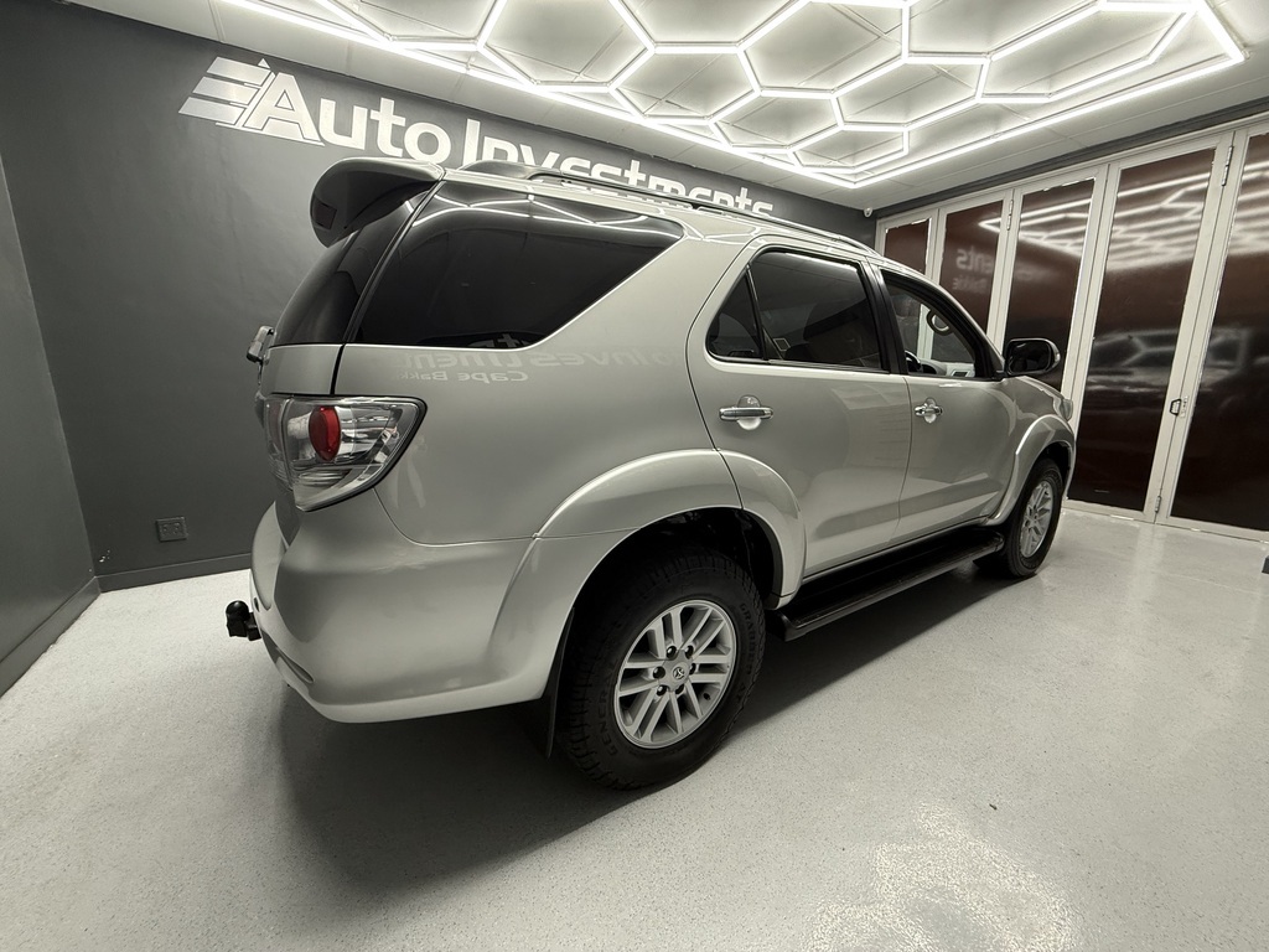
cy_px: 476
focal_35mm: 14
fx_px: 513
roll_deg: +0.6
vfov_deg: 85.7
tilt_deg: -11.1
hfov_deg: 102.1
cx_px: 634
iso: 200
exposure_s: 1/50
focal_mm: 2.22
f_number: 2.2
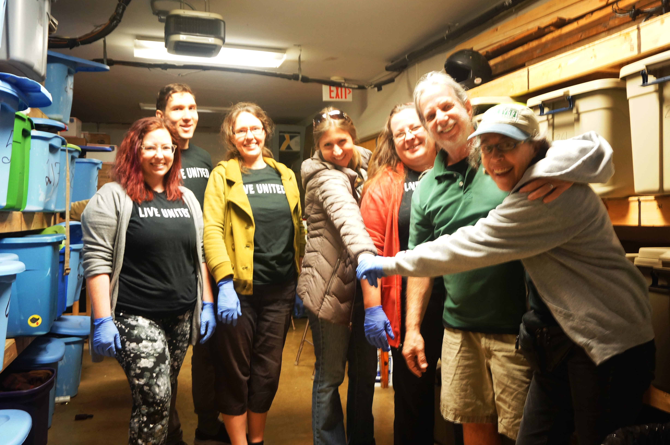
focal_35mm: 30
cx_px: 335
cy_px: 222
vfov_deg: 43.5
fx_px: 558
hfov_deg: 62.0
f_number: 5
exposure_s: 1/13
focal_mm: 20
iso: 1600
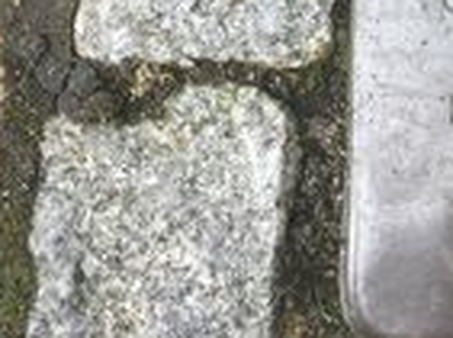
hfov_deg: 18.5
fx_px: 1292
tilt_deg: -83.1
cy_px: -200
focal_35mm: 99
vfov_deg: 13.8
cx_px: 585
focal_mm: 4.15
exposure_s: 1/126
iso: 32
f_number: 2.2
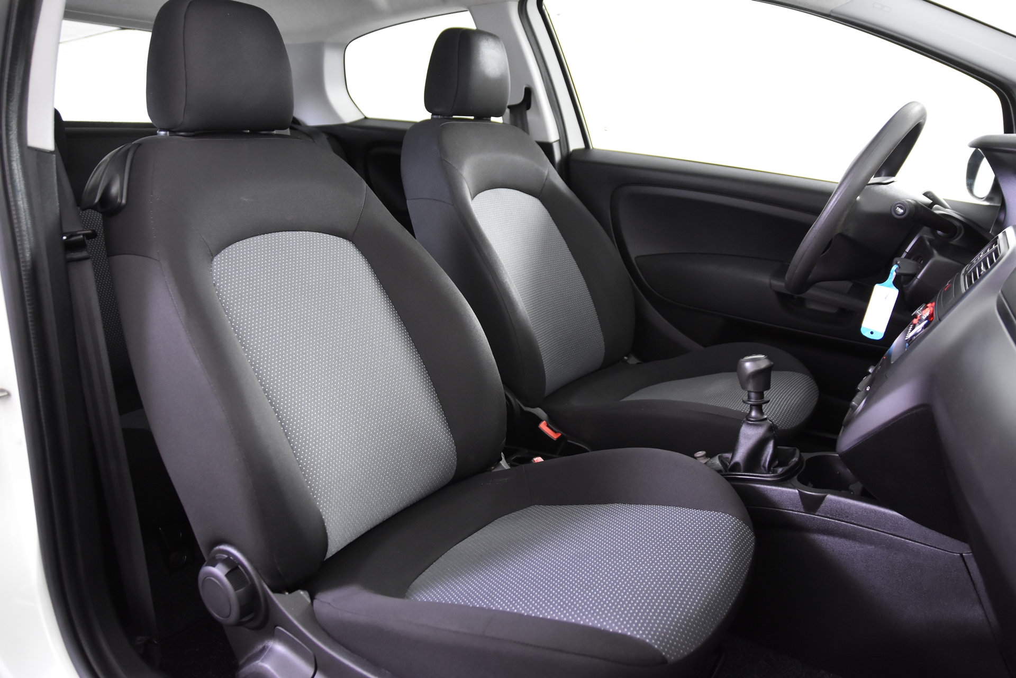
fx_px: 720
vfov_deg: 50.4
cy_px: 339
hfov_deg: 70.4
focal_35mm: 26
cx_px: 508
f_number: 2.8
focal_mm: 17
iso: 1600
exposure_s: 1/30
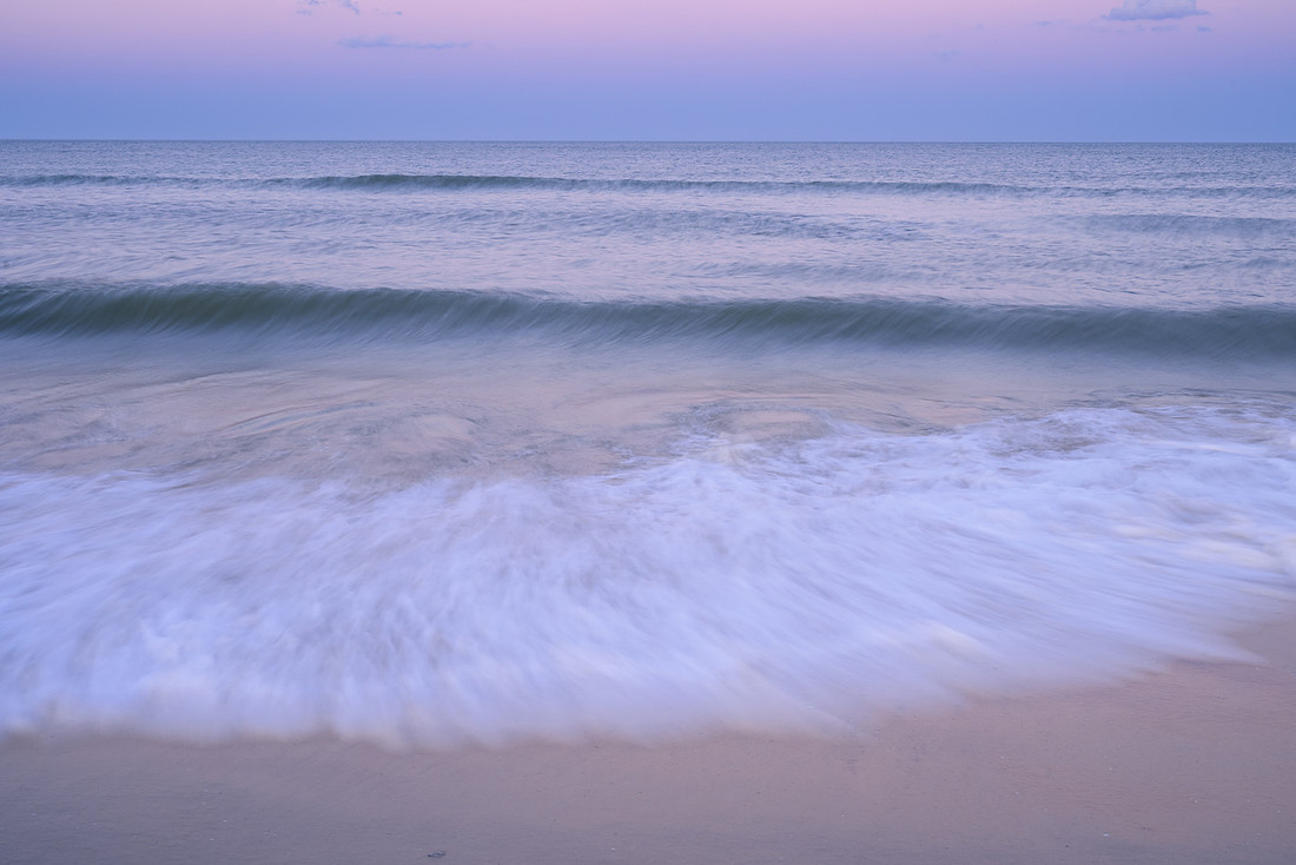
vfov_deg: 31.2
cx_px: 648
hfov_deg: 45.4
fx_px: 1548
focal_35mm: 43
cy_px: 432
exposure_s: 1/3
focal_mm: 43
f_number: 14
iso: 320
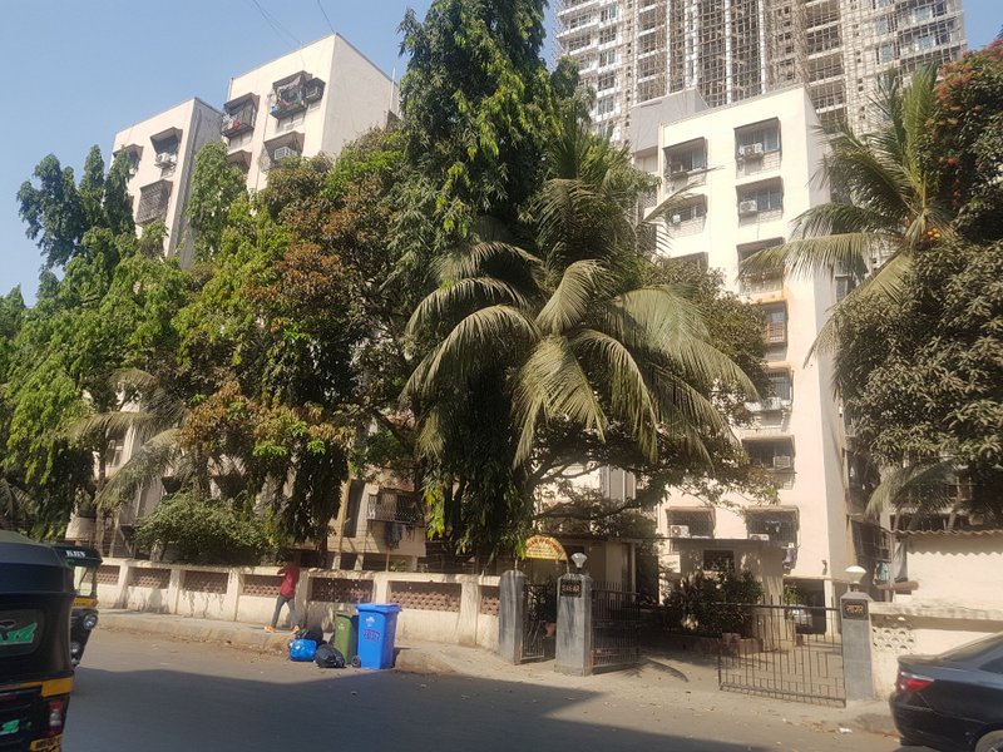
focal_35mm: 26
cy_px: 376
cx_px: 502
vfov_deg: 53.1
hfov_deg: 67.3
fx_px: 753
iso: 40
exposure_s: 1/1544
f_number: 1.7
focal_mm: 4.2
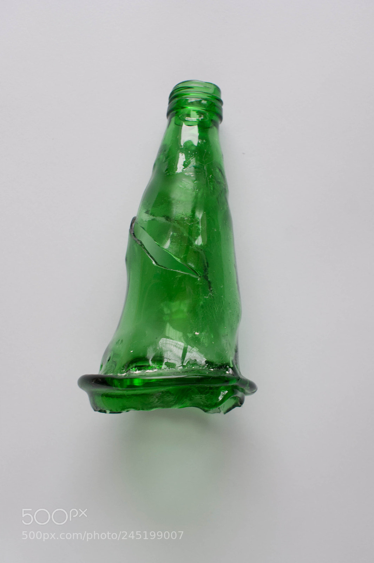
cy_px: 282
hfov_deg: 34.2
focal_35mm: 39
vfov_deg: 49.6
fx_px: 608
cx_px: 187
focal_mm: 26
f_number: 5.6
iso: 100
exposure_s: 1/15
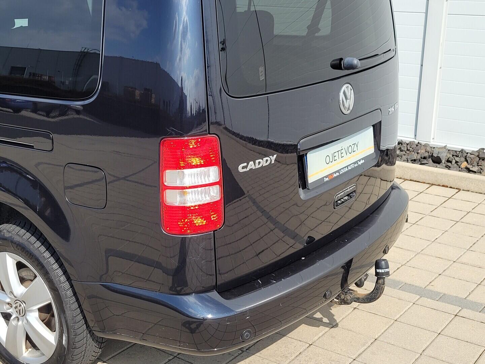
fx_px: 364
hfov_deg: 67.3
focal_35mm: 26
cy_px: 182
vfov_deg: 53.1
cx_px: 242
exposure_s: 1/1632
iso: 40
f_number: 1.8
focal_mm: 5.4
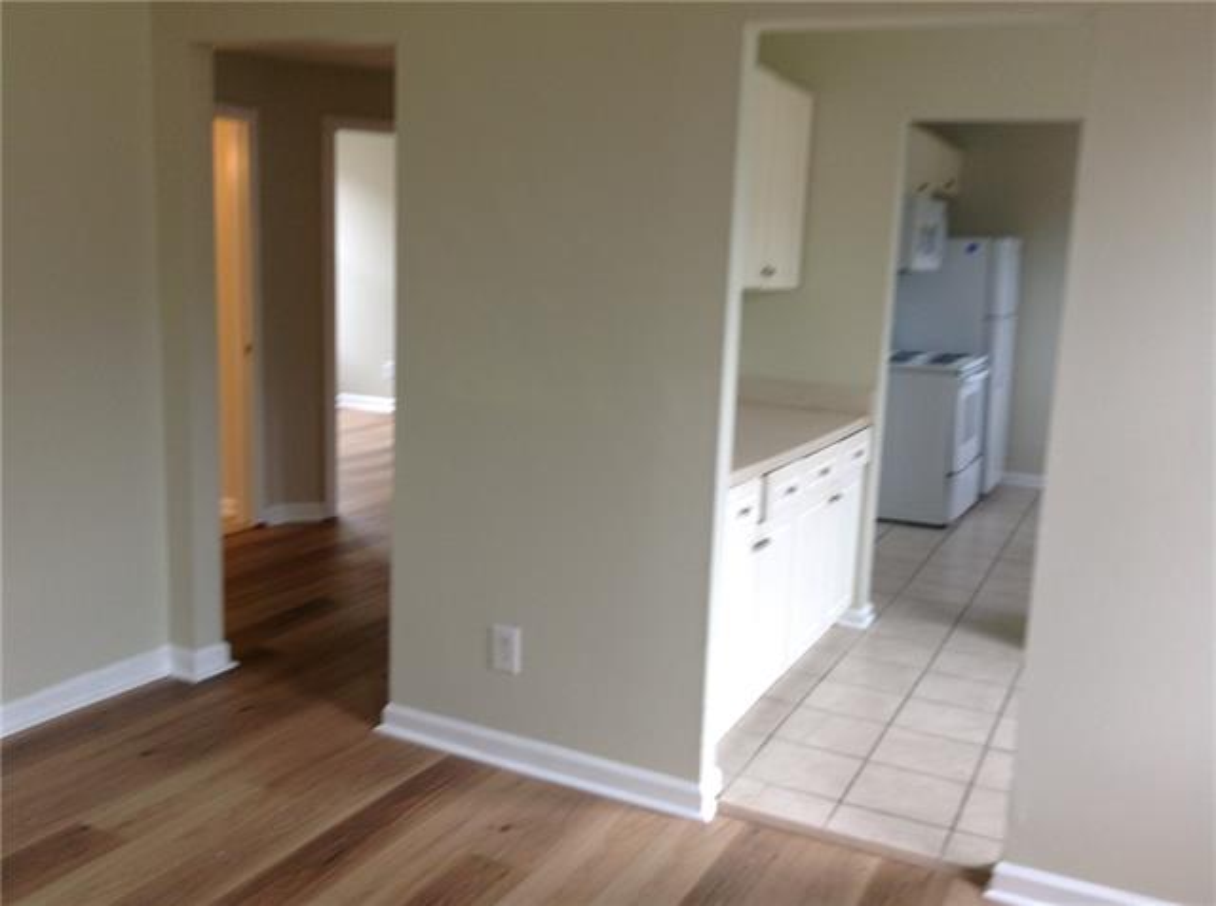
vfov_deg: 40.5
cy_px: 453
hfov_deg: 52.7
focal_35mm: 35
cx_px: 608
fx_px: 1227
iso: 64
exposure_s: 1/15
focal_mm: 4.28
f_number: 2.4
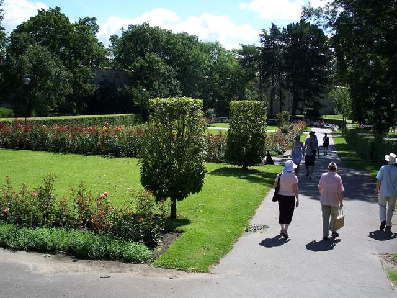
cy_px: 149
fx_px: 493
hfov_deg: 43.9
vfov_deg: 33.6
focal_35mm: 43
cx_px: 198
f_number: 3.2
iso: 64
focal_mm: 9.1
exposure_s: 1/640
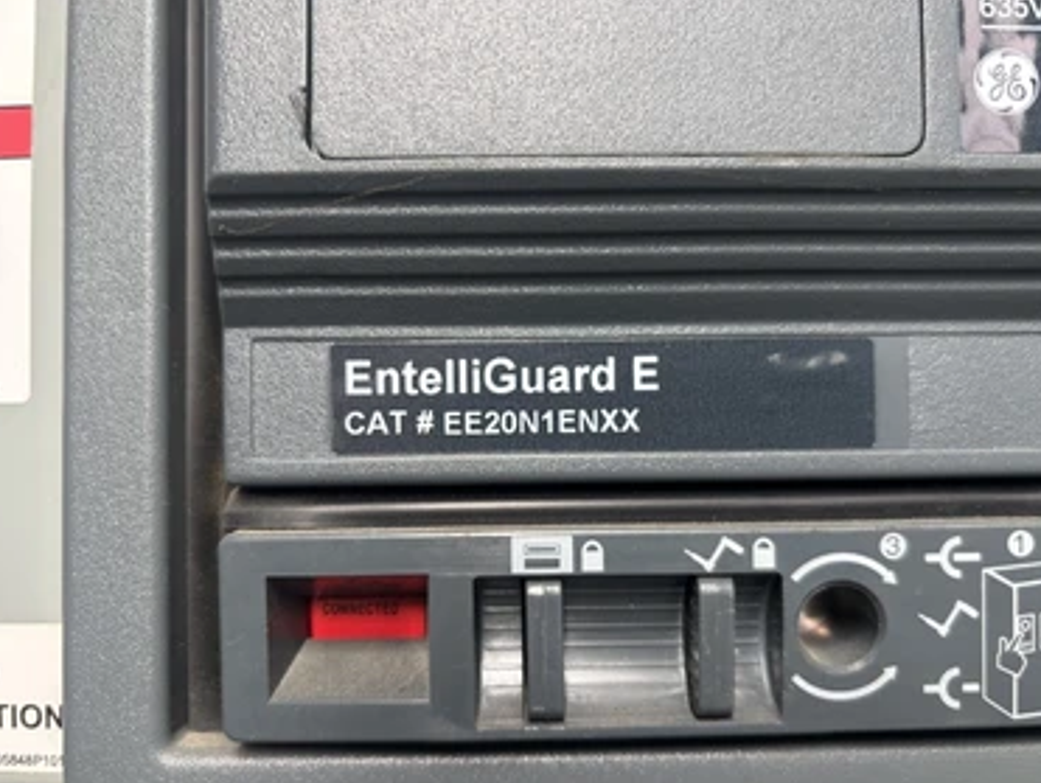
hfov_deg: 63.4
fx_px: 843
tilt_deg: +3.5
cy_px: 410
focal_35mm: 28
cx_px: 542
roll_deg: -1.9
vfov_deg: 49.8
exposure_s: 1/71
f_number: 1.6
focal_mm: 5.96
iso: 125
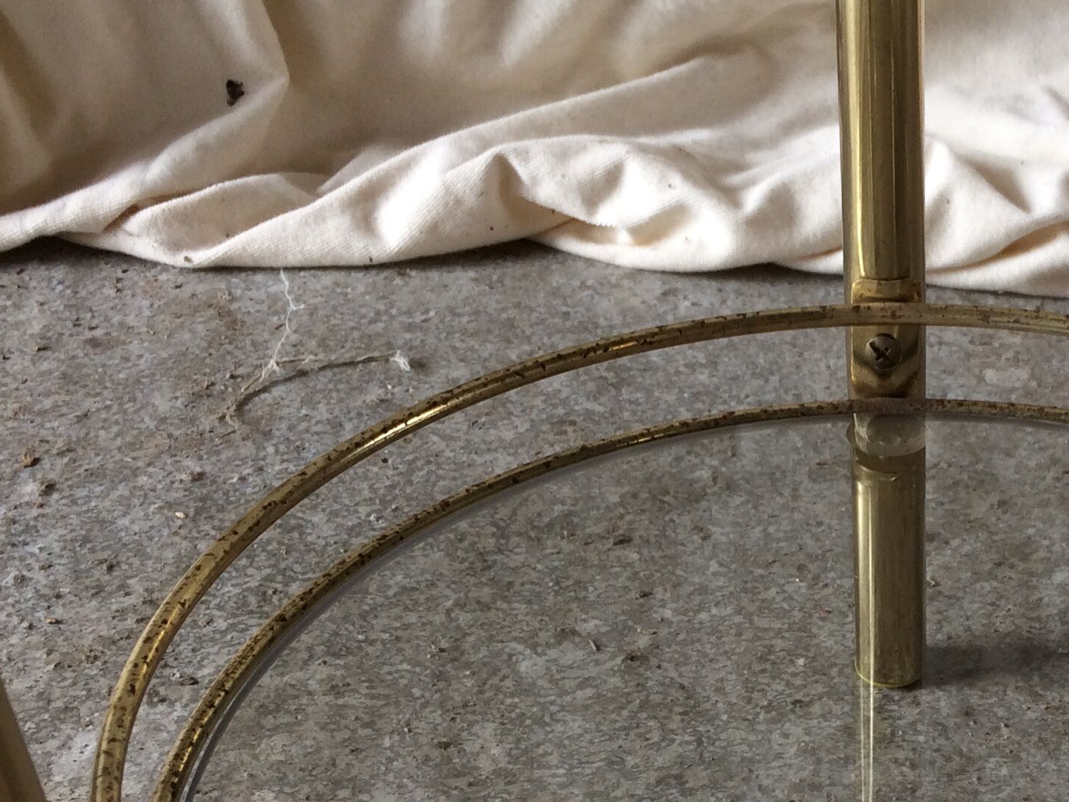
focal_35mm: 66
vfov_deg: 21.4
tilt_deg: -42.0
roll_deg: -1.8
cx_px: 925
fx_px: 2039
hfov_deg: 28.4
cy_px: 814
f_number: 2.2
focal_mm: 4.15
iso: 50
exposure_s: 1/50
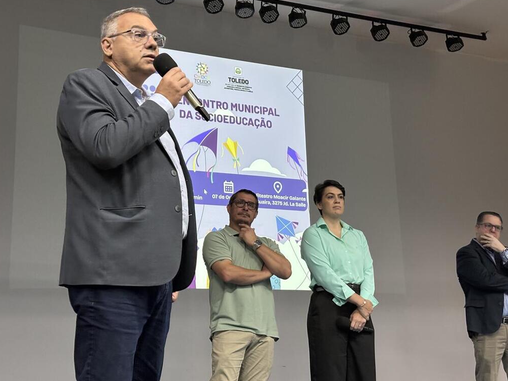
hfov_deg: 31.2
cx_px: 248
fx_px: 910
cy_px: 155
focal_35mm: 62
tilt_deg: +12.9
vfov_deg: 23.6
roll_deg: +2.2
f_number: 1.6
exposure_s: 1/30
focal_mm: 5.96
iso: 320
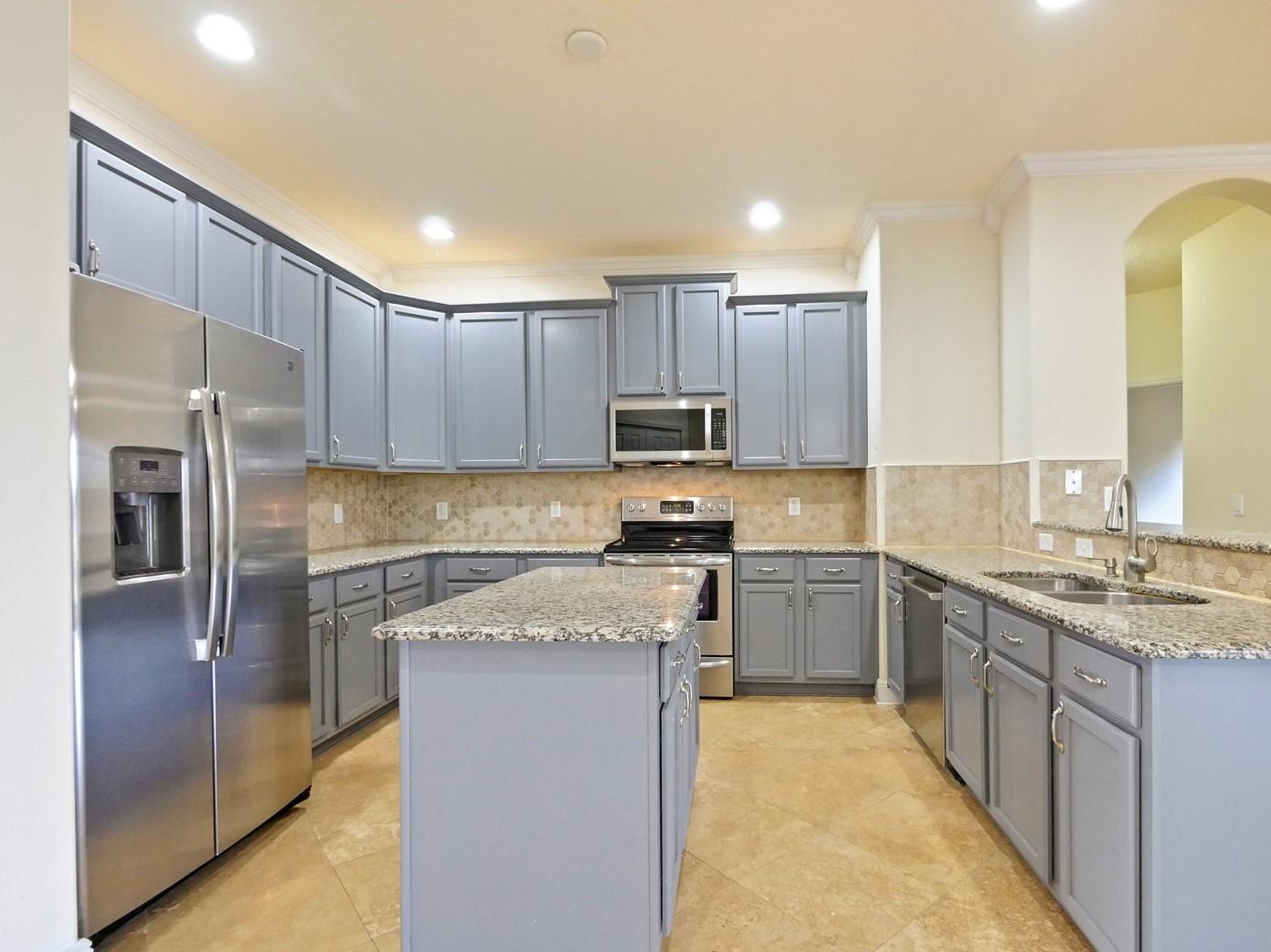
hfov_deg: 94.2
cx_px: 699
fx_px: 587
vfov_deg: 78.0
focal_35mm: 16
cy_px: 510
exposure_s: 1/30
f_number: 4
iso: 3200
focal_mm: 7
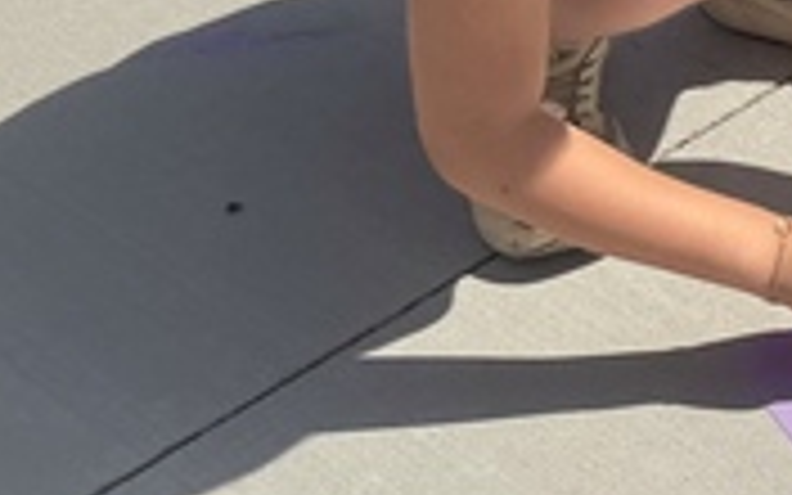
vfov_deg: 8.8
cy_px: -14
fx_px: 3195
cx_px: 1796
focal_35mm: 148
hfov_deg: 11.9
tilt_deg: -34.4
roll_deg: +1.0
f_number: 1.78
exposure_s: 1/10309
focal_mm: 6.76
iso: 80
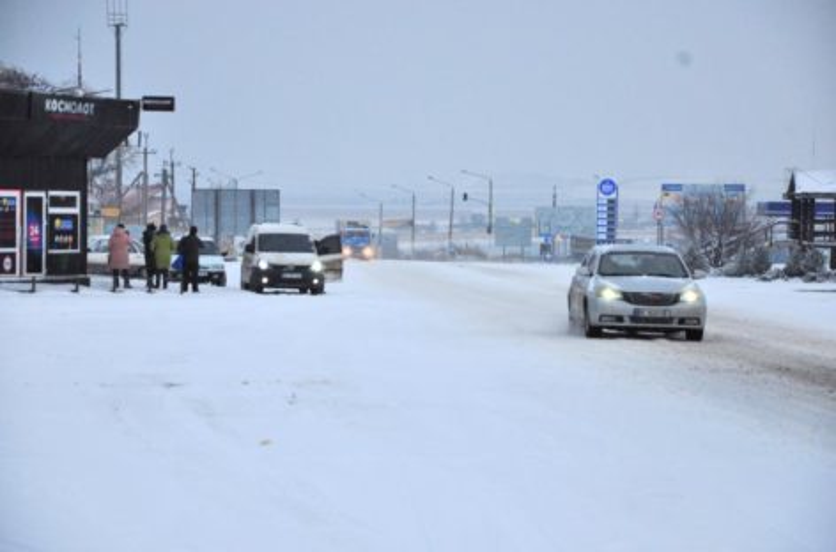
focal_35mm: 138
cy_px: 276
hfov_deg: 14.9
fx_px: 3196
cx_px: 418
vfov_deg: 9.9
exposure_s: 1/640
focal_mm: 92
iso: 500
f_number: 5.6
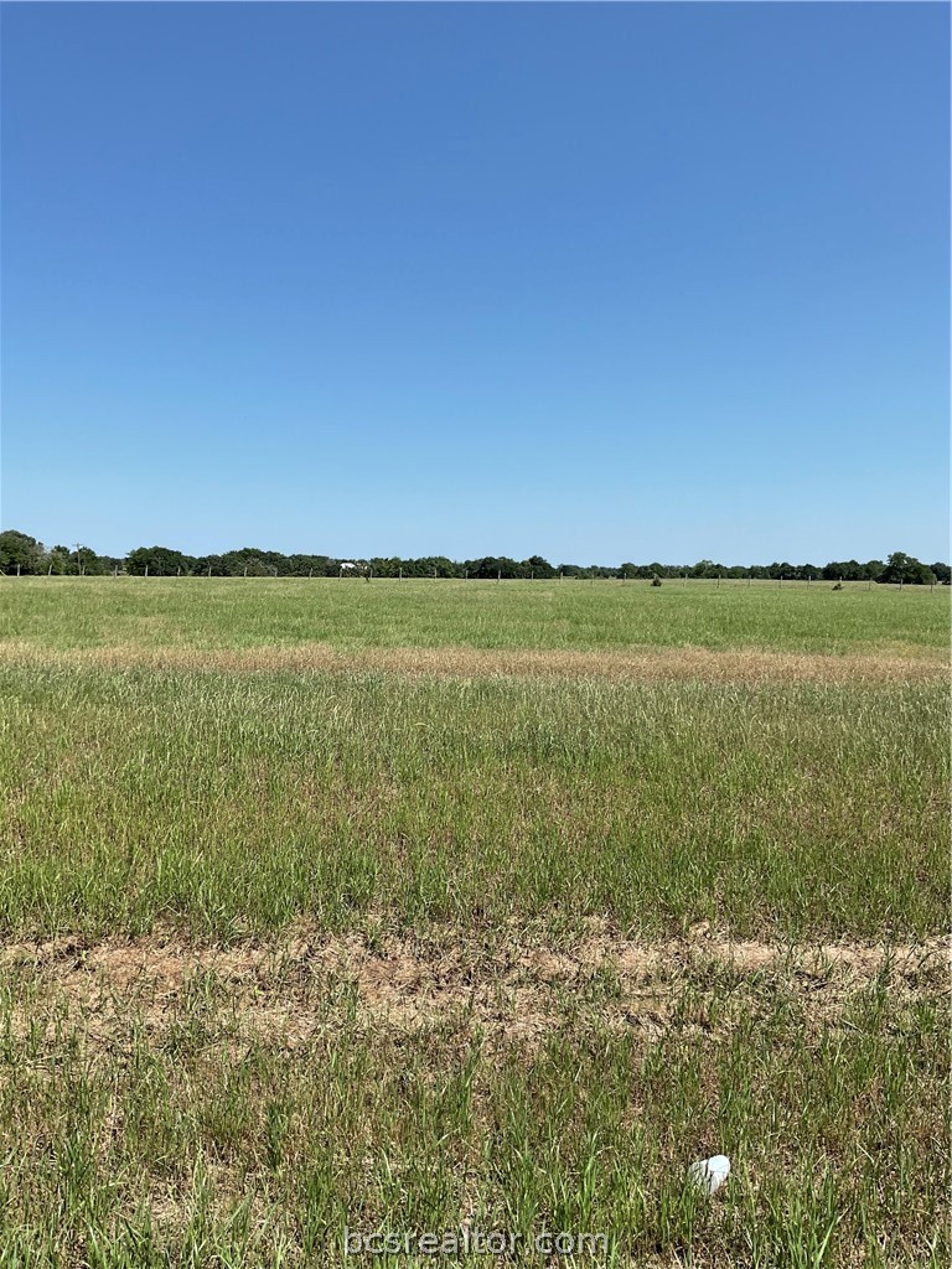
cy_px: 634
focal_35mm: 29
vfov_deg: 61.7
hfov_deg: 48.2
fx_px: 1063
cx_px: 476
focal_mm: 3
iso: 16
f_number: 1.8
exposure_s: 1/2227
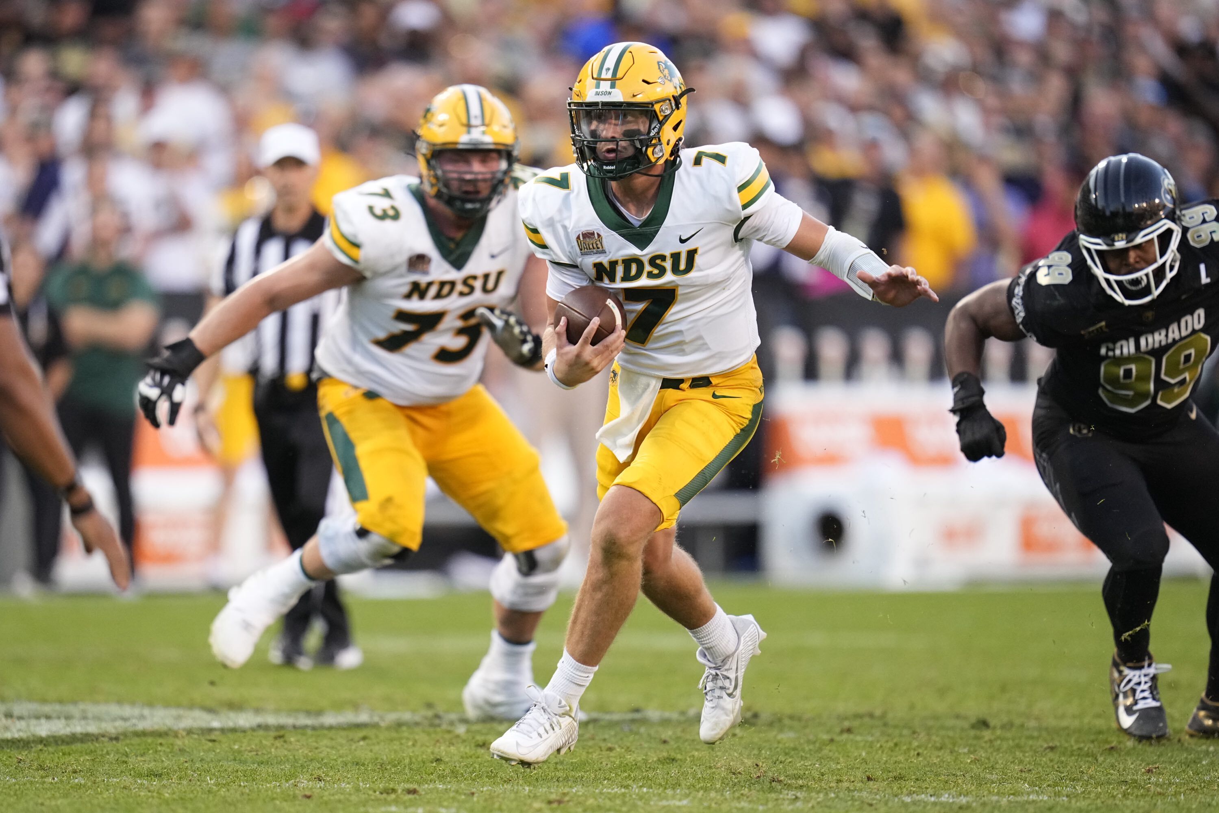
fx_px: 13545
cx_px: 610
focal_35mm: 400
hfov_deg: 5.2
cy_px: 406
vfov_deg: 3.4
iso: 2500
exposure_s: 1/2000
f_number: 2.8
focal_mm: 400
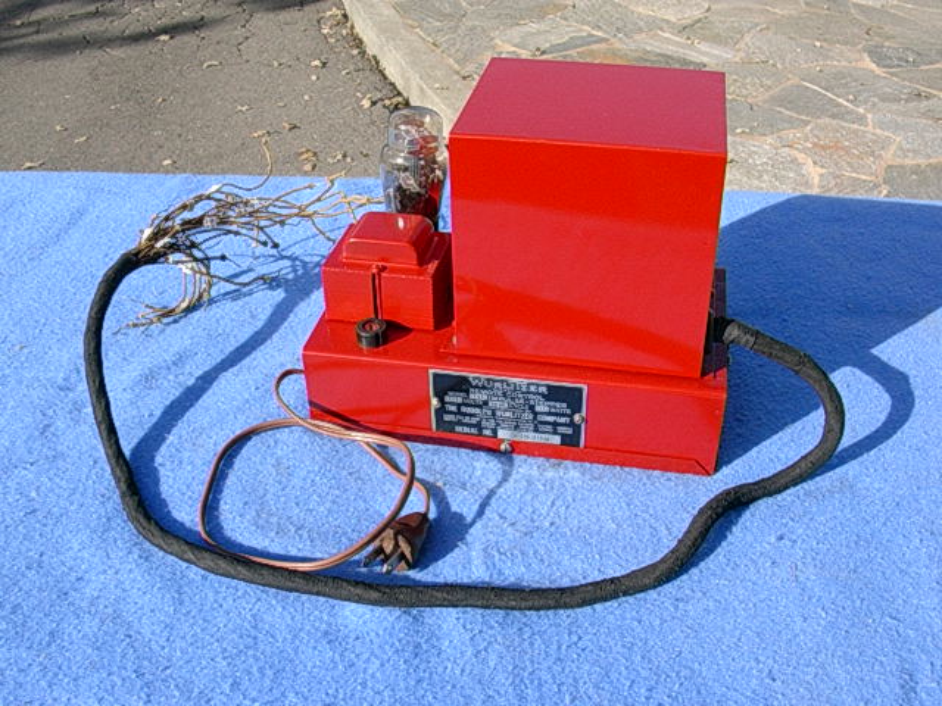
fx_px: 1007
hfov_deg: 50.1
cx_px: 471
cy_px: 353
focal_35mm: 37
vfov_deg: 38.7
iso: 70
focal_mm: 5.6
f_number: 5.4
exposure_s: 1/279
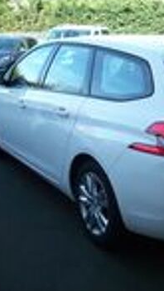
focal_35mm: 55
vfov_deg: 37.8
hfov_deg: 21.4
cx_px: 147
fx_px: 425
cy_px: 146
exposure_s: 1/218
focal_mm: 6.2
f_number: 2.8
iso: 80
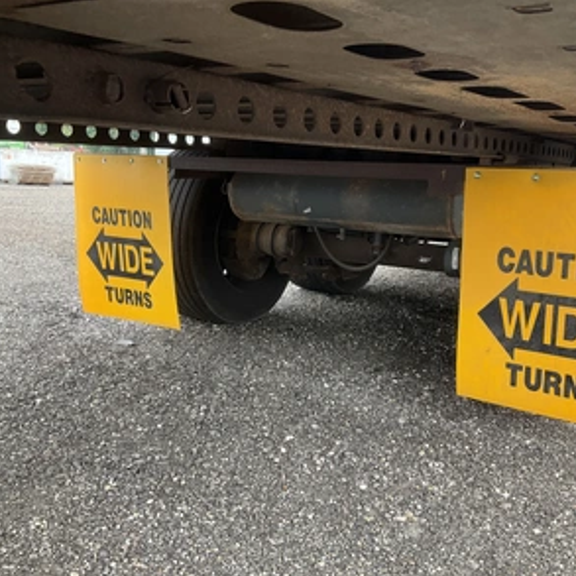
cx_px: 322
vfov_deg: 47.2
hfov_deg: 47.1
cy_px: 293
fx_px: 659
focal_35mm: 35
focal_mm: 3
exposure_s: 1/160
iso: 32
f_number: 1.8
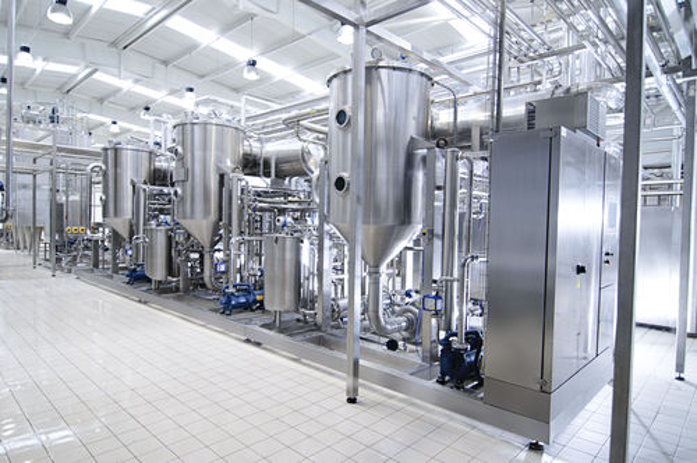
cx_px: 348
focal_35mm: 21
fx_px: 406
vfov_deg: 59.4
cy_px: 232
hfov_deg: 81.3
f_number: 2.8
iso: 200
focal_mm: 14
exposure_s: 1/60
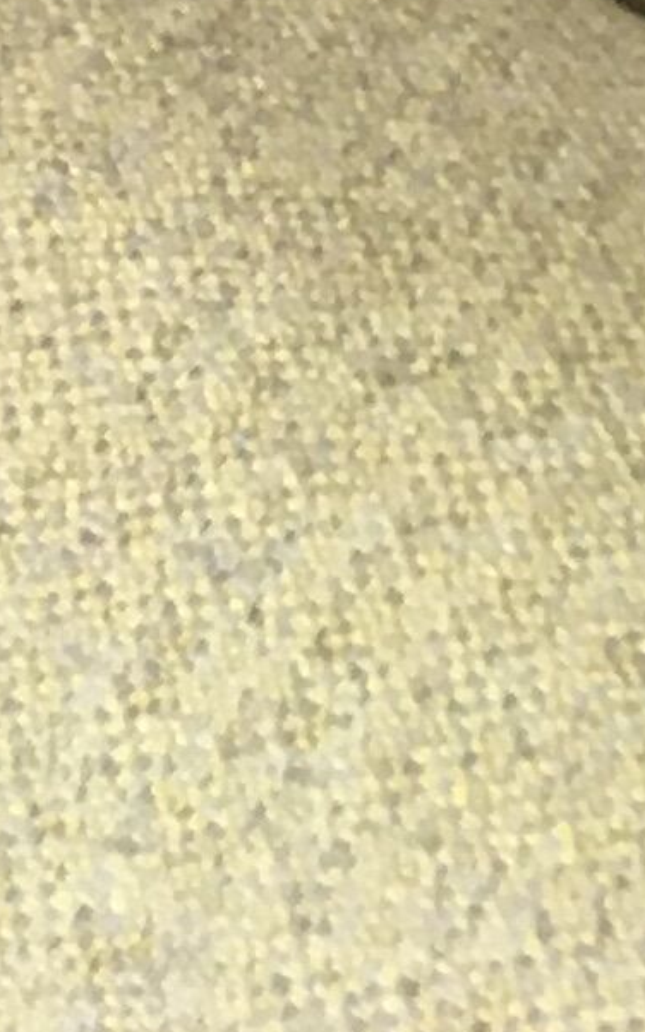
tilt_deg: -31.0
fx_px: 5797
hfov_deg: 6.3
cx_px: 1010
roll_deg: -0.8
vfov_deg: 8.3
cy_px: -2275
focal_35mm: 206
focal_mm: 4.15
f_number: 2.2
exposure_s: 1/33
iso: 64
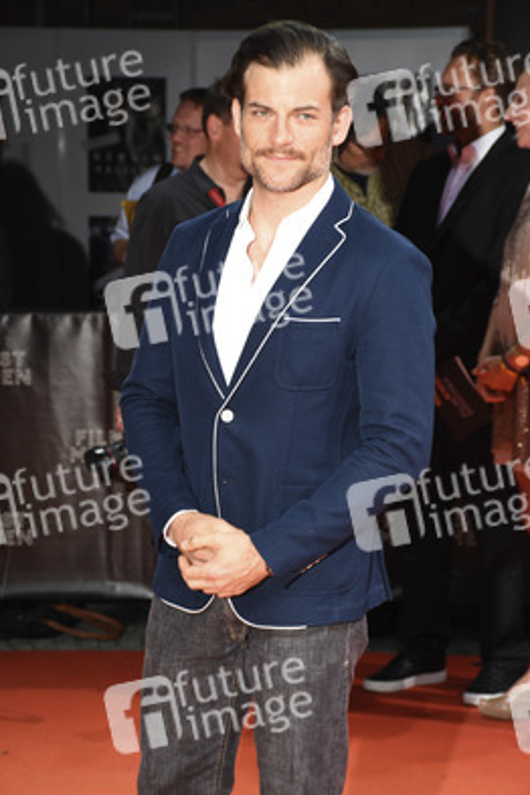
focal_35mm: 115
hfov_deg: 12.0
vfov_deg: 17.9
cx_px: 267
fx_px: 2529
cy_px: 403
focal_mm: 75
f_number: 6.3
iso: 400
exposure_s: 1/160
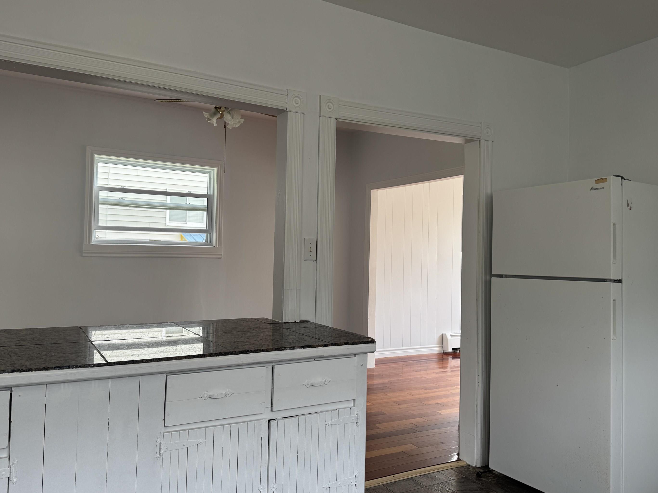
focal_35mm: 27
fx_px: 513
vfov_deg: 51.3
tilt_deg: +1.7
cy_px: 238
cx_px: 300
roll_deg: -0.2
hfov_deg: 65.2
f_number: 1.78
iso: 80
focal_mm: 6.76
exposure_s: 1/174
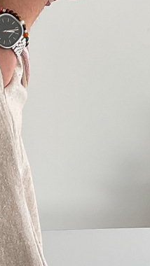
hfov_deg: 8.9
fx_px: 940
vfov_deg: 15.5
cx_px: -65
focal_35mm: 133
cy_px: 323
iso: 16
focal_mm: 3
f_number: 1.8
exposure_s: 1/220
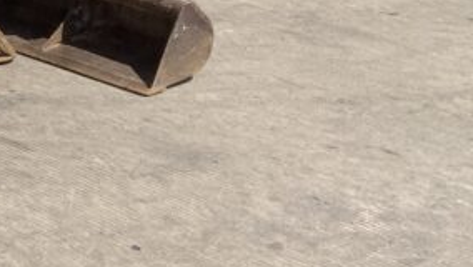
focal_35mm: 114
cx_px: -260
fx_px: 1430
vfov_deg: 10.2
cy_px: -167
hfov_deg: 16.8
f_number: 1.8
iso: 16
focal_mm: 3
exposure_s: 1/1786
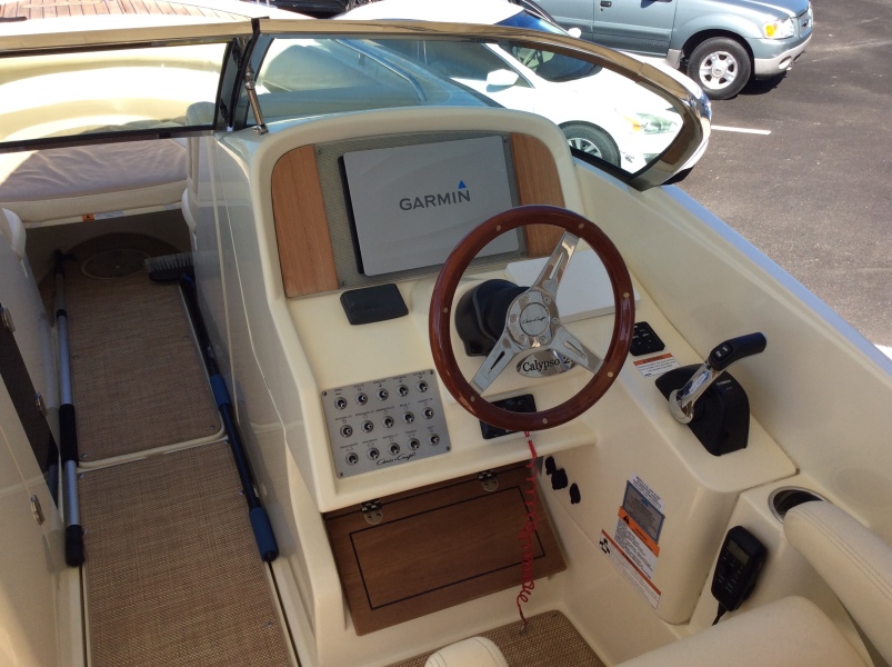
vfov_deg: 44.1
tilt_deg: -34.1
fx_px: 823
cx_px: 446
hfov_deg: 56.9
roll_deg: +1.5
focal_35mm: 32
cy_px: 334
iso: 32
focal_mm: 3.3
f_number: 2.4
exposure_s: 1/629
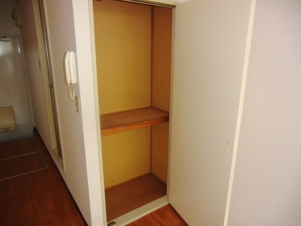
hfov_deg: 71.6
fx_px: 209
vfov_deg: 56.8
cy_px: 113
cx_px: 150
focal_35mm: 24
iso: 250
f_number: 3.2
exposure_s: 1/60
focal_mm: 4.3
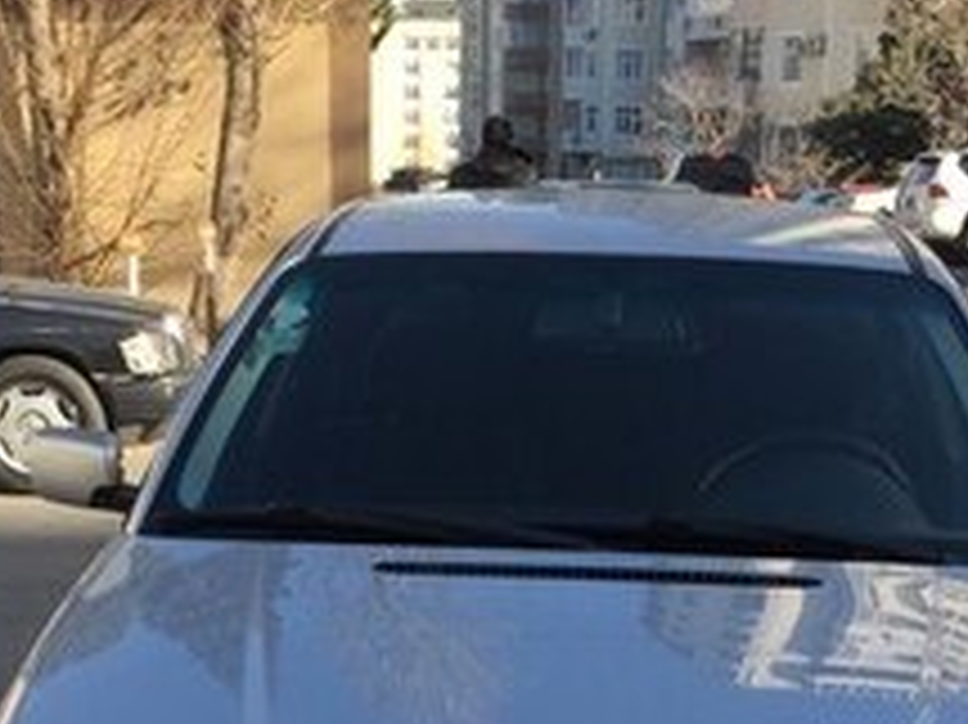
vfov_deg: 15.8
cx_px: 486
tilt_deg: -19.3
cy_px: 938
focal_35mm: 89
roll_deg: -0.5
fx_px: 2487
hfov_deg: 22.0
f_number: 2.2
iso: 32
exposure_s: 1/719
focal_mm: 4.15
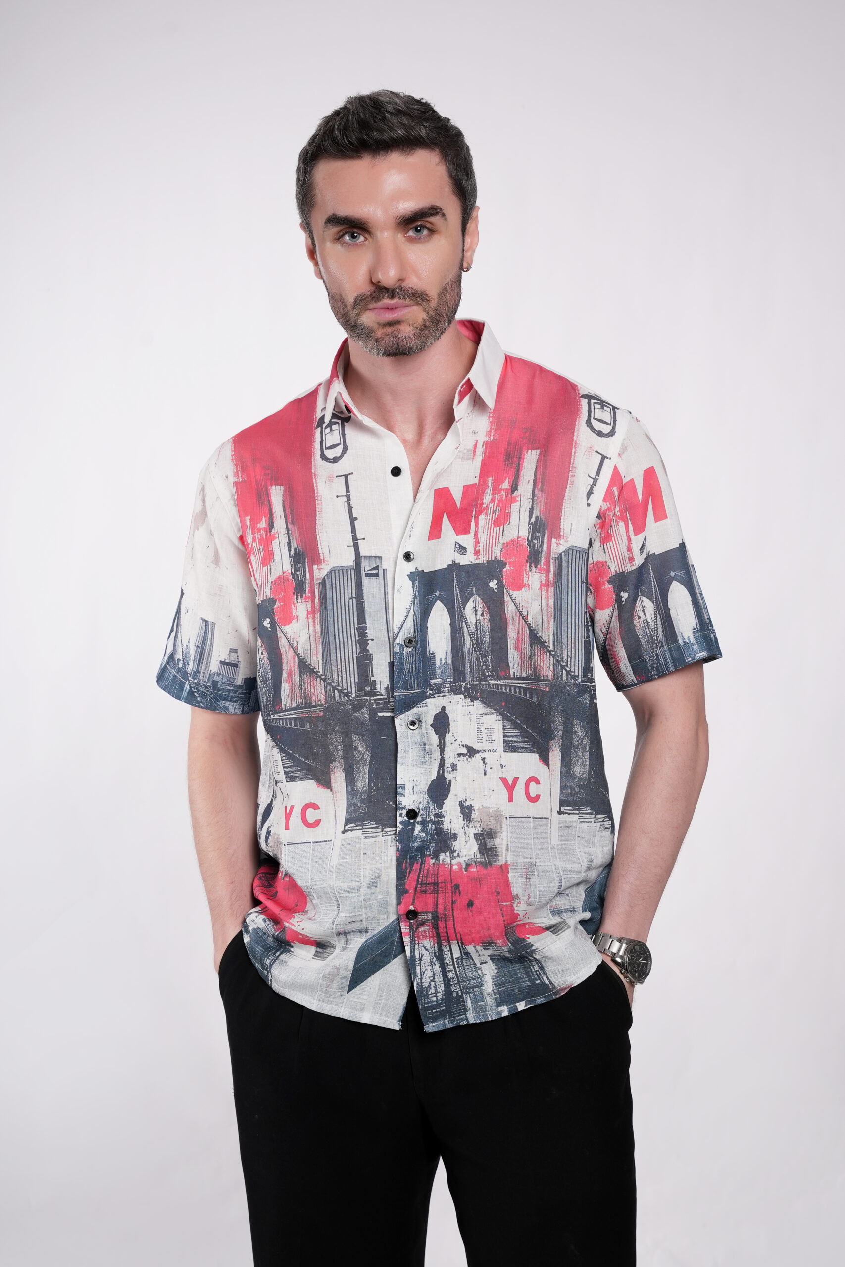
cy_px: 634
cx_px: 422
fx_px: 1950
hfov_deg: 24.4
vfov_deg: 36.0
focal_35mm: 55
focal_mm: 55.4
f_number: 8
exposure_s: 1/160
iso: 200
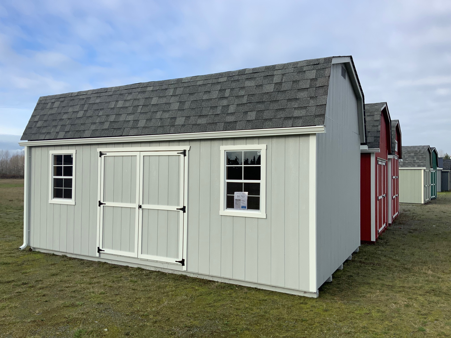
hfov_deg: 61.7
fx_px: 378
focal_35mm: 29
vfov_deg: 48.2
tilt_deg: +4.3
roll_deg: +1.5
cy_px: 169
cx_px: 226
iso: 16
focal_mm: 3
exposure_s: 1/1250
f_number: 1.8
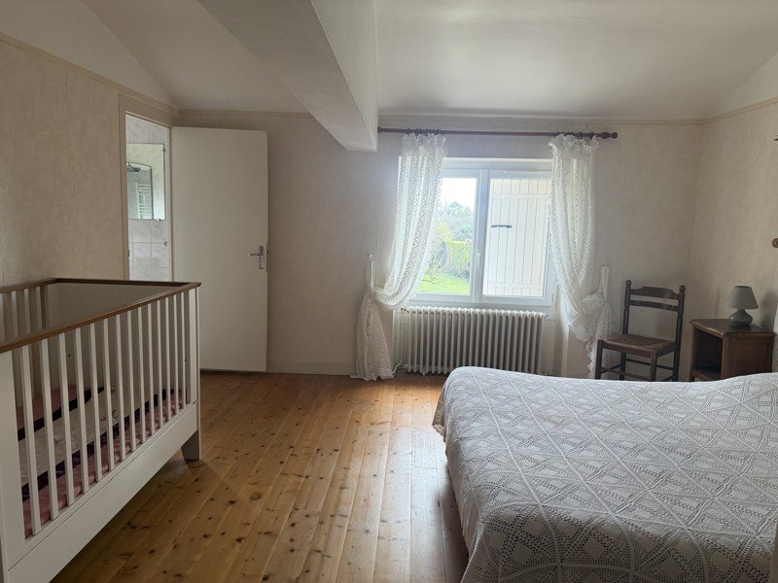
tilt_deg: -6.4
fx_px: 539
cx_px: 389
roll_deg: -1.4
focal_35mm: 24
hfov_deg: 71.6
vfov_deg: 56.8
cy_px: 292
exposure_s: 1/121
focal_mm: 6.76
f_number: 1.78
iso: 160
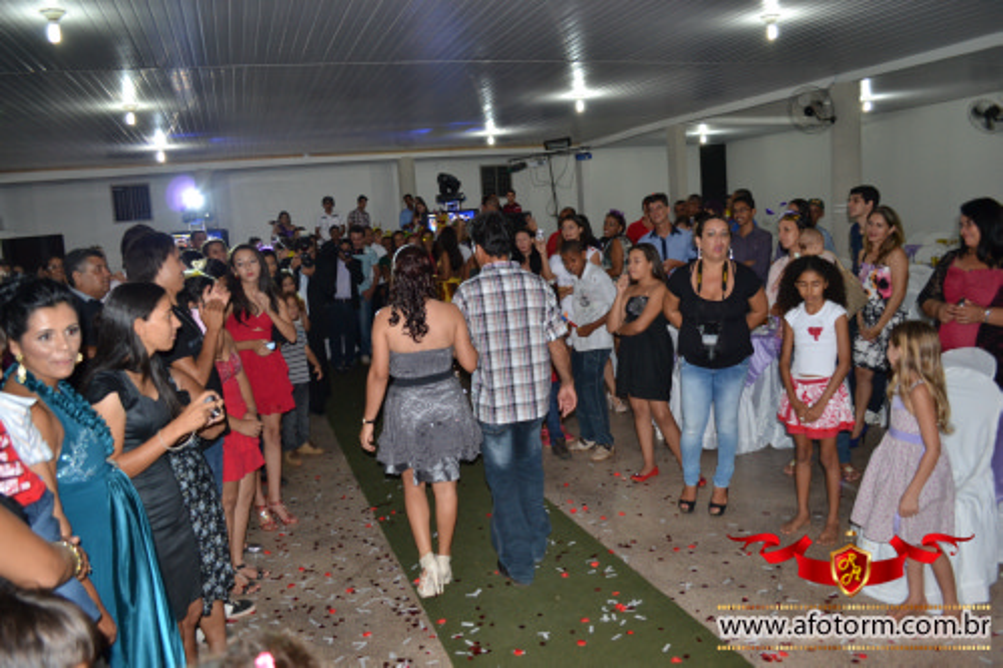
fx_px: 752
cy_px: 334
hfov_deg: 67.4
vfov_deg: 47.9
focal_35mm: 27
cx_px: 502
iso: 900
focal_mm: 18
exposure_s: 1/60
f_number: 3.5
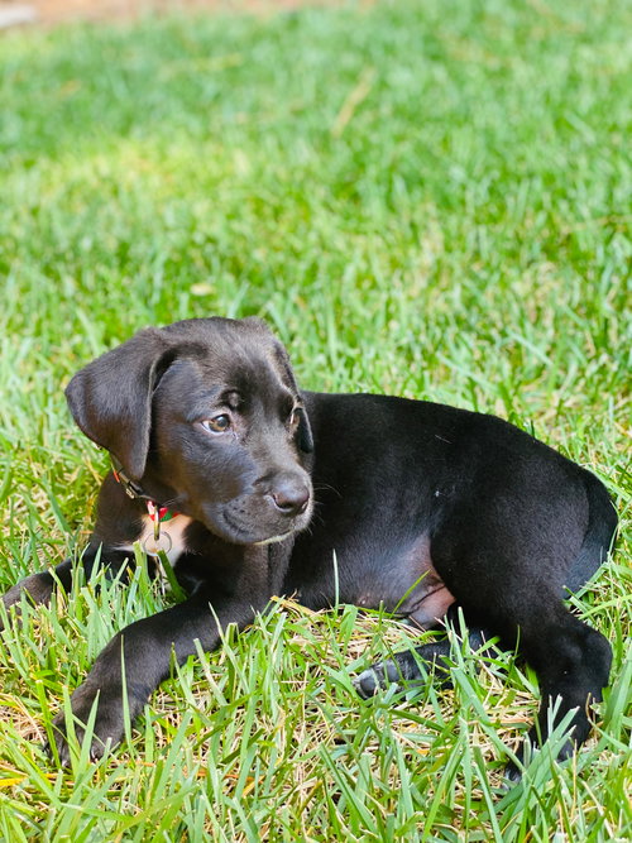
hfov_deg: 28.0
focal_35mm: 52
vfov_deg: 36.8
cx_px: 316
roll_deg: +5.0
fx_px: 1266
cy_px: 422
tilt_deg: -27.7
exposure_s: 1/122
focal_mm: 6
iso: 64
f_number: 2
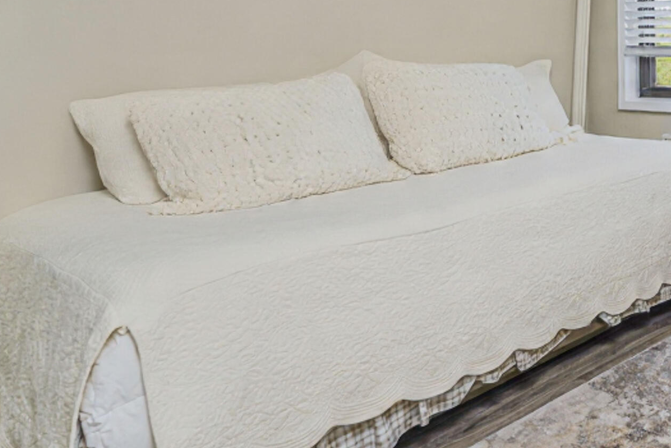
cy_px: 22
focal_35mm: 38
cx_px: 747
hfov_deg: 40.4
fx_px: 708
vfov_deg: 32.8
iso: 64
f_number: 5.6
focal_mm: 16
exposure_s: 1/60
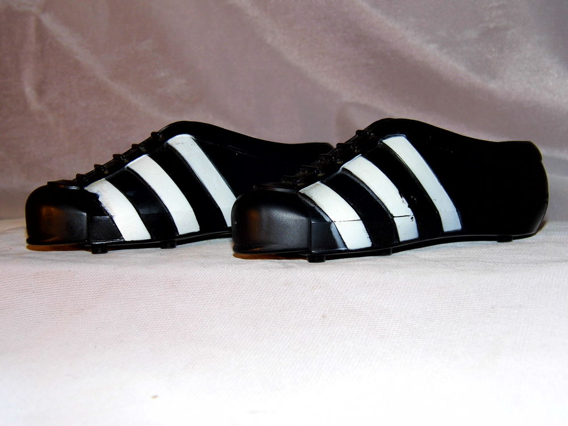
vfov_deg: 25.2
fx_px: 952
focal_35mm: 58
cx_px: 284
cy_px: 213
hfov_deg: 33.2
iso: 100
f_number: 3.9
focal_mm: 10.4
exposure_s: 1/60
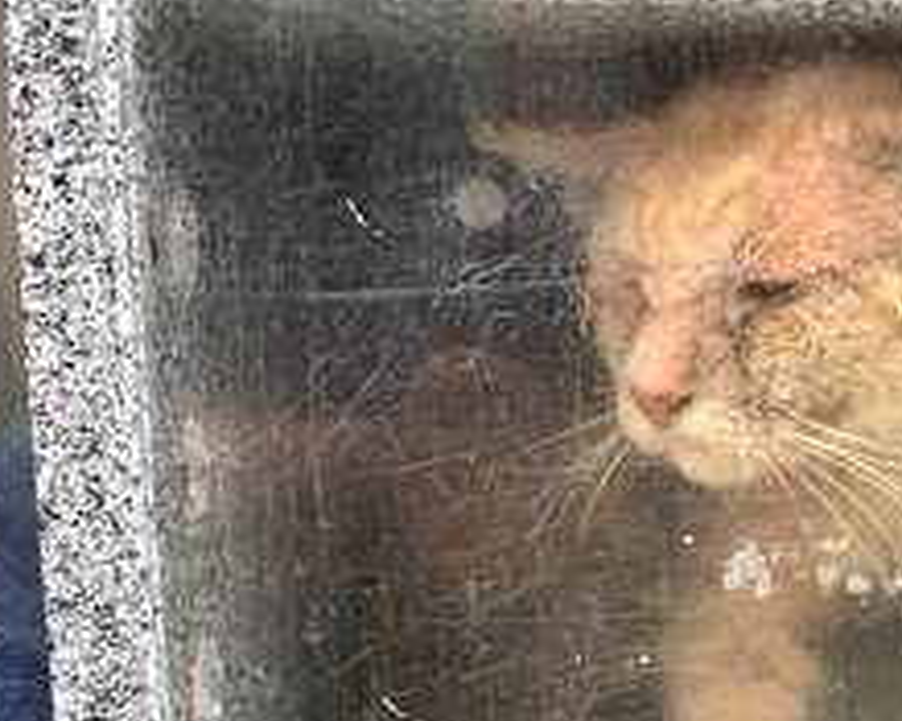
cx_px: 803
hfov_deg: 31.1
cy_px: 513
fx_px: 1548
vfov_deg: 26.0
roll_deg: -0.4
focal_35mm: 58
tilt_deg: -11.8
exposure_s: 1/60
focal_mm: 3.3
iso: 50
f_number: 2.4
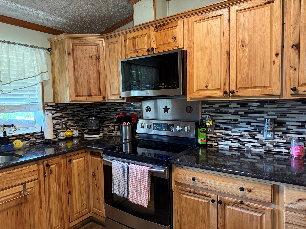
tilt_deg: -3.5
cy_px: 114
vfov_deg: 56.8
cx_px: 153
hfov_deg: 71.6
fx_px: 212
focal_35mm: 24
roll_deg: +1.7
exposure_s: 1/60
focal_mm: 6.76
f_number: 1.78
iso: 640
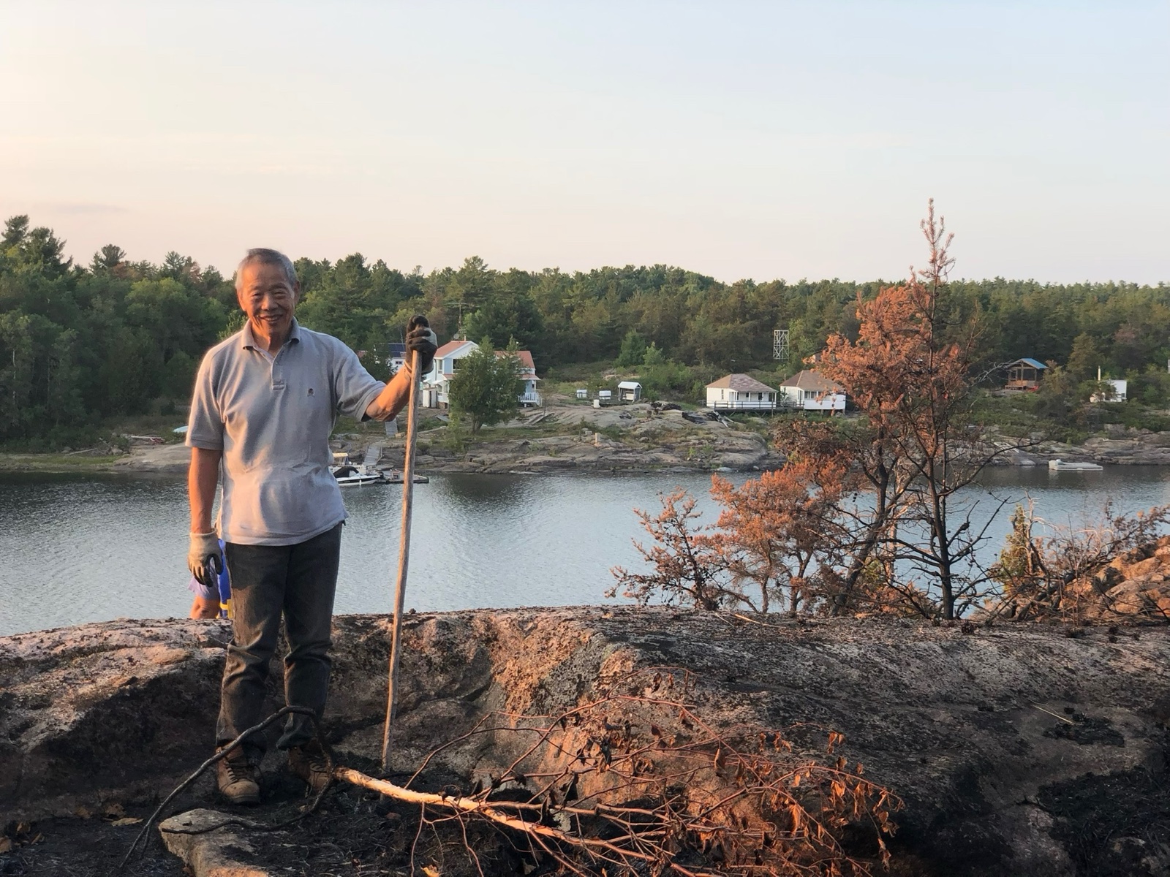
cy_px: 438
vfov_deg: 28.0
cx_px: 585
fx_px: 1758
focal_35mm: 52
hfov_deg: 36.8
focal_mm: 6
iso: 16
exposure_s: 1/201
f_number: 2.4
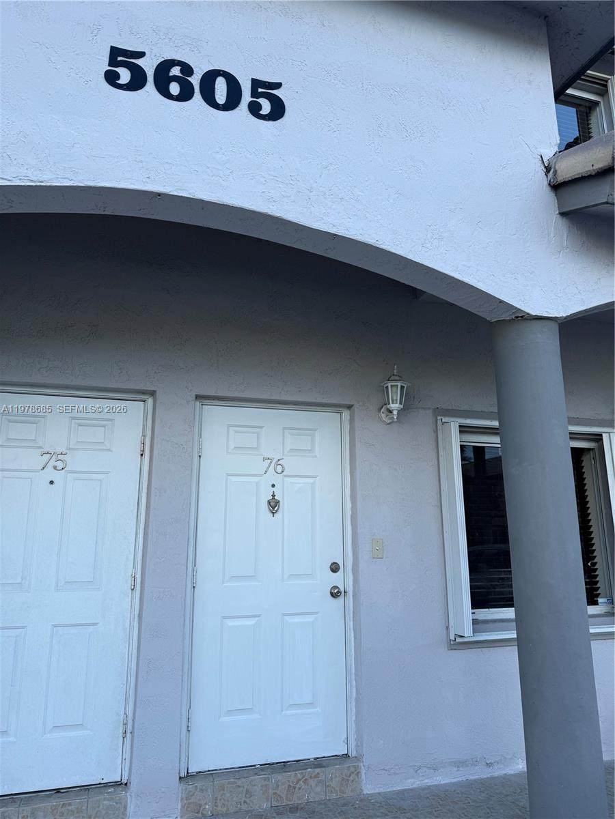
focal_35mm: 24
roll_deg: -0.8
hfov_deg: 56.8
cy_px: 410
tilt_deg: +14.1
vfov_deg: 71.6
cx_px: 308
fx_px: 569
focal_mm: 6.76
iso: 80
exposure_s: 1/992
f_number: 1.78
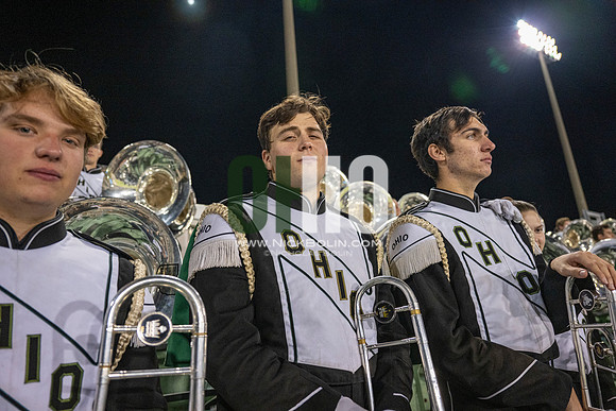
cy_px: 206
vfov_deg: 53.2
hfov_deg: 73.7
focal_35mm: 24
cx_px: 308
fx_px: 411
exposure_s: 1/500
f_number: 3.2
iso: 2000
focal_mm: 24
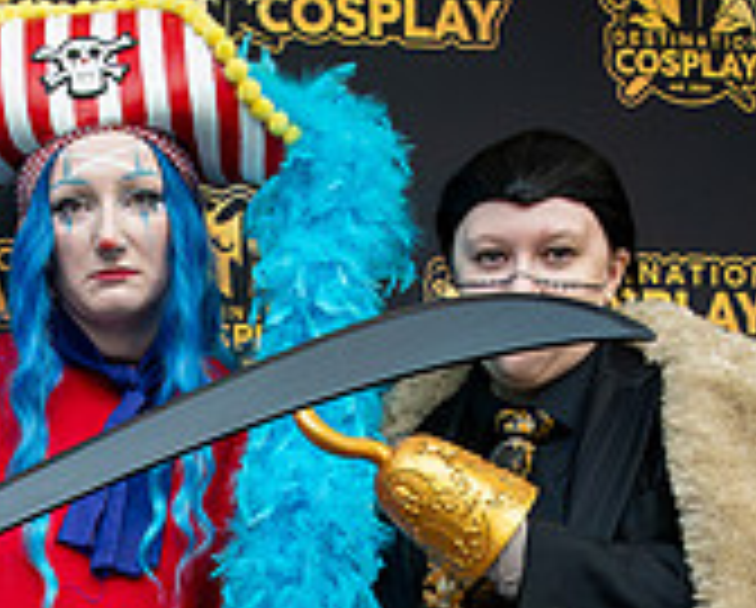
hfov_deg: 17.2
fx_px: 2466
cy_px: 816
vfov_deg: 13.5
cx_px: 106
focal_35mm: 110
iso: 12800
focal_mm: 26
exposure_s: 1/800
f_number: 8
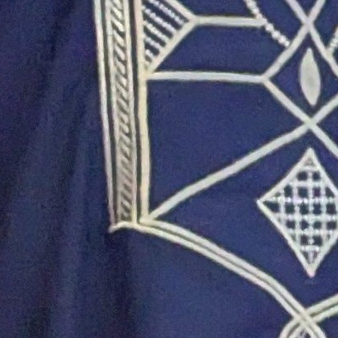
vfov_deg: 1.9
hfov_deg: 1.9
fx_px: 10384
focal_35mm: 940
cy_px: 174
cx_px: -394
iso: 874
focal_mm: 19
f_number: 3.5
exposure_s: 1/50
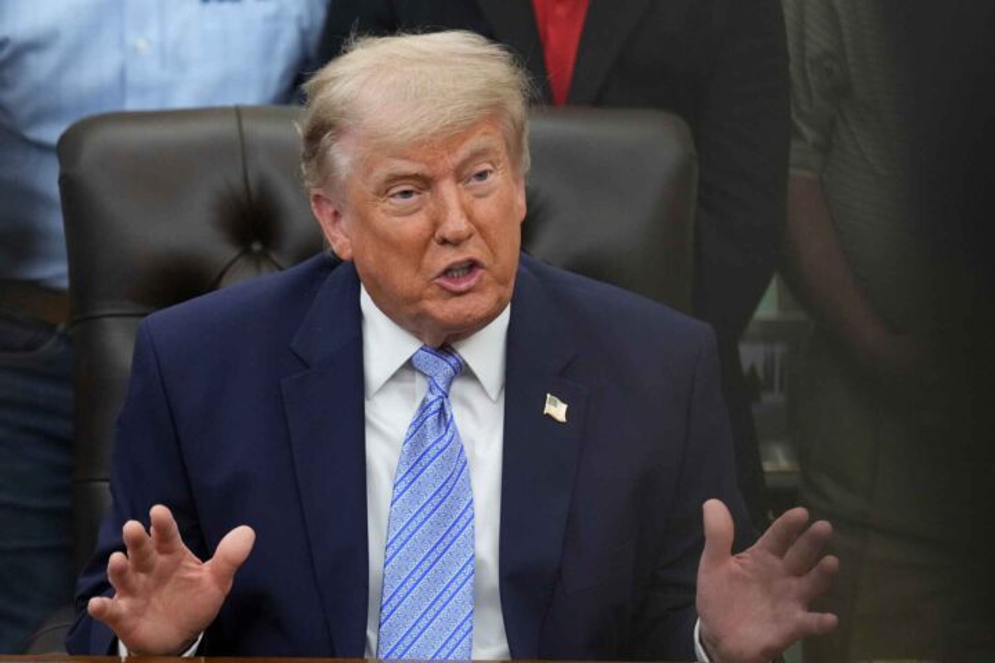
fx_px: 5583
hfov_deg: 10.2
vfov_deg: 6.8
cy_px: 332
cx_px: 498
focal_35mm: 202
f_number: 2.8
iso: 3200
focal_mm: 135
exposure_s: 1/250
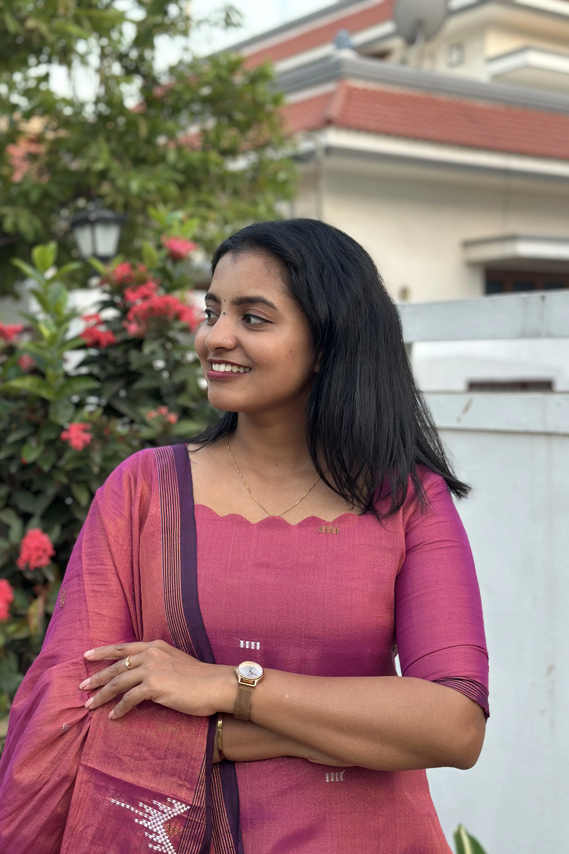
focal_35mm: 50
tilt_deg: -2.5
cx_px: 258
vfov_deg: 39.6
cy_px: 427
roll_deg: -0.2
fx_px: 1185
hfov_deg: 27.0
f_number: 1.78
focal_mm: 6.86
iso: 125
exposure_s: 1/83
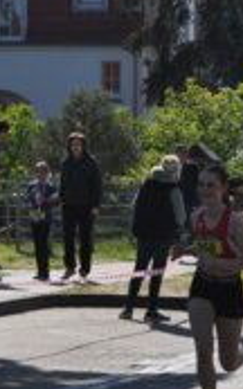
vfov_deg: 8.7
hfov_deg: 5.5
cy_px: 290
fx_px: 2545
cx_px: 173
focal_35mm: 240
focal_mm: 68
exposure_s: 1/1600
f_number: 6.3
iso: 400
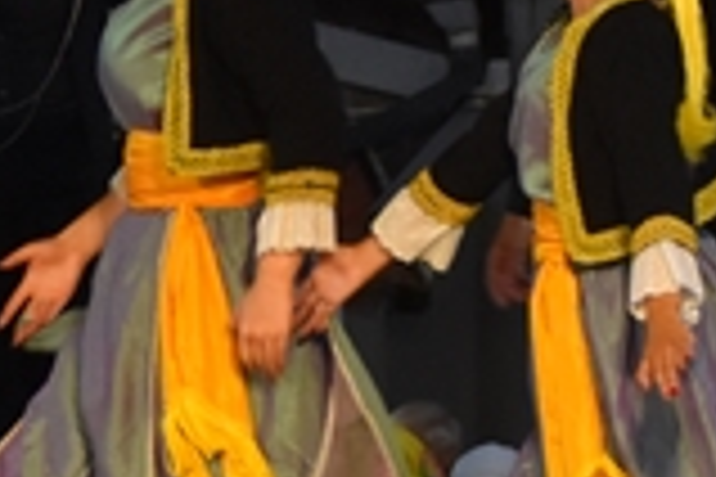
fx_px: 13464
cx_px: -1049
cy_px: 619
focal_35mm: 677
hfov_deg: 3.0
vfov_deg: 2.0
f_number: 4.5
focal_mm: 70
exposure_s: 1/125
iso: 1250
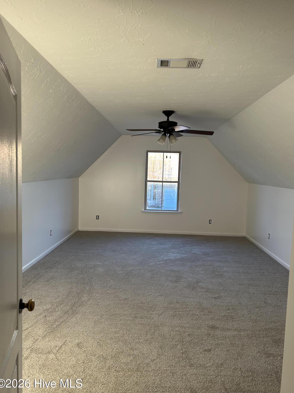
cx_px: 148
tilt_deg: -5.3
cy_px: 198
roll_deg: -2.1
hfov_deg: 51.3
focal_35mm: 27
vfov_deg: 65.3
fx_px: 306
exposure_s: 1/121
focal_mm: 5.7
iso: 64
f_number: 1.5
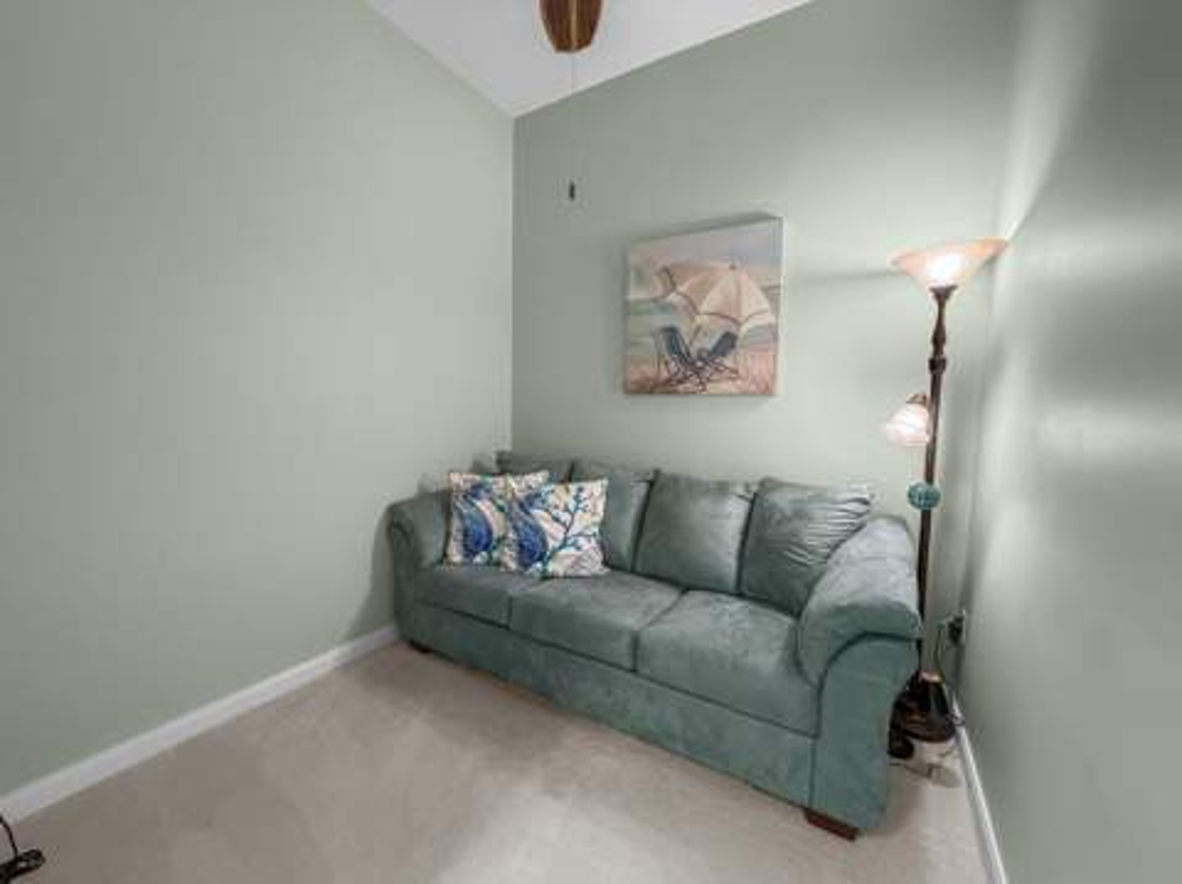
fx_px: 478
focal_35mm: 14
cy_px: 442
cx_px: 591
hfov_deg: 102.1
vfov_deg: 85.6
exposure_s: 1/60
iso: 320
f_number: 2.2
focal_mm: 2.22
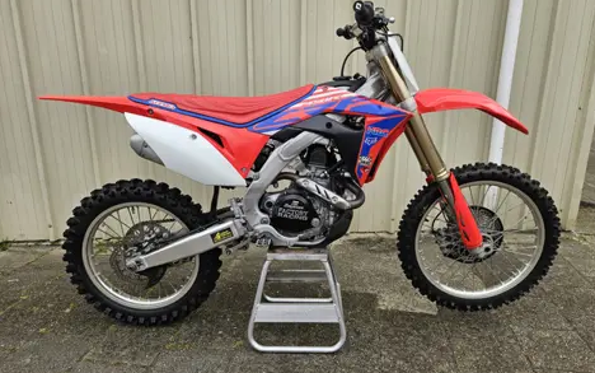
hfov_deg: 72.5
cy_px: 194
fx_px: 406
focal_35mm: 25
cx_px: 304
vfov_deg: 49.3
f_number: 1.8
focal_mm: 5.4
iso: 25
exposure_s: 1/206
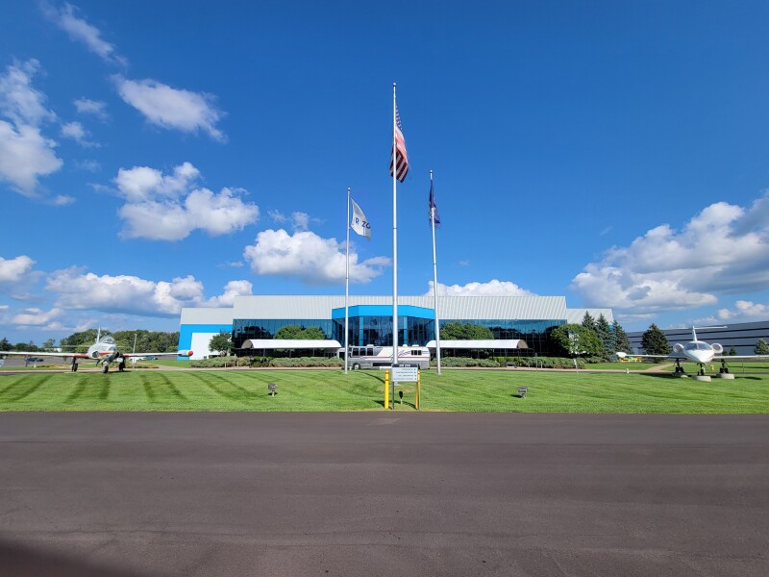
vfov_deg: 89.9
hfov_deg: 106.2
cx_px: 384
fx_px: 289
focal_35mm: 13
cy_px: 288
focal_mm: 2.2
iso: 50
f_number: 2.2
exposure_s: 1/1681
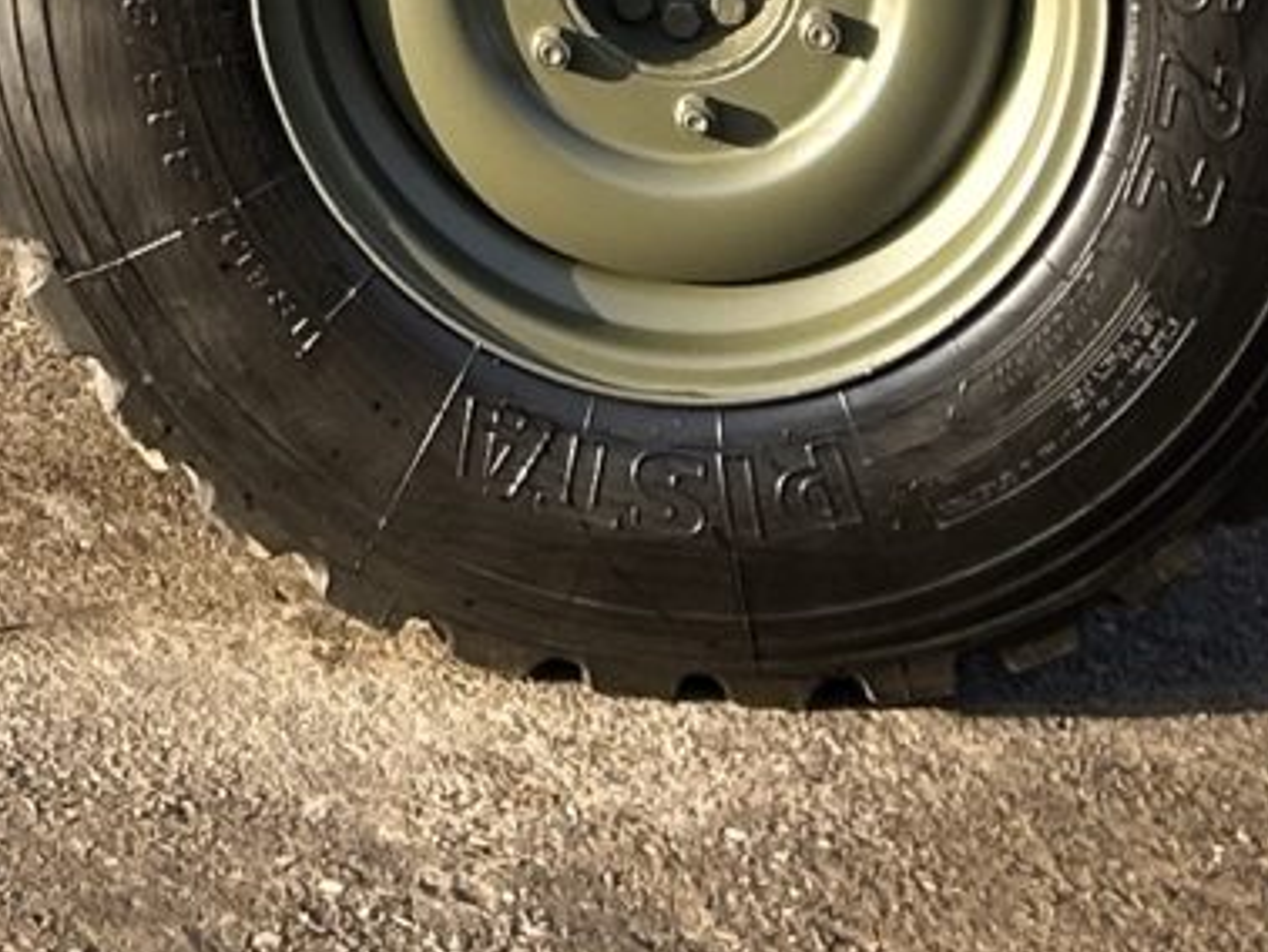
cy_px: -1696
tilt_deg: +0.8
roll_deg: +0.0
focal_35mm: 176
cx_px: -510
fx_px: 6451
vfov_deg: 7.6
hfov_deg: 10.9
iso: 50
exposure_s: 1/687
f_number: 1.5
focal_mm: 5.7
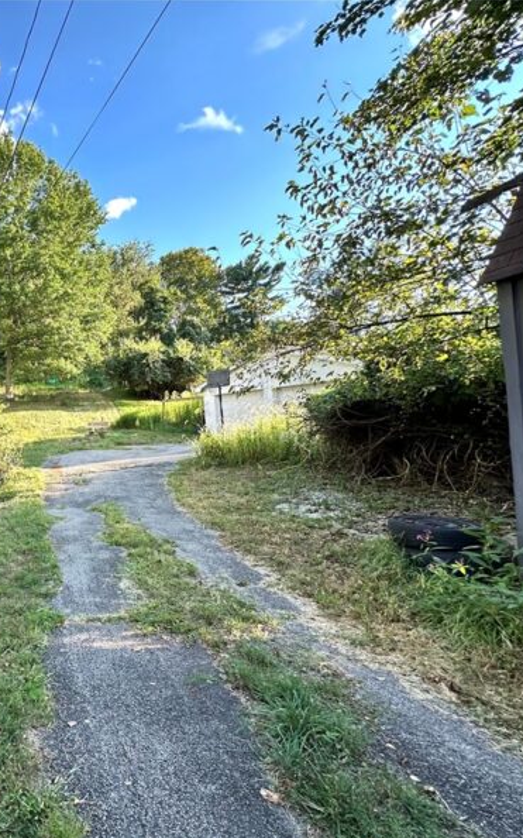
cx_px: -21
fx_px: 456
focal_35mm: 20
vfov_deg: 85.1
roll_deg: +2.5
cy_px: 422
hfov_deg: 47.4
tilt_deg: +3.1
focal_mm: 2.22
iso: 40
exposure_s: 1/270
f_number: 2.2
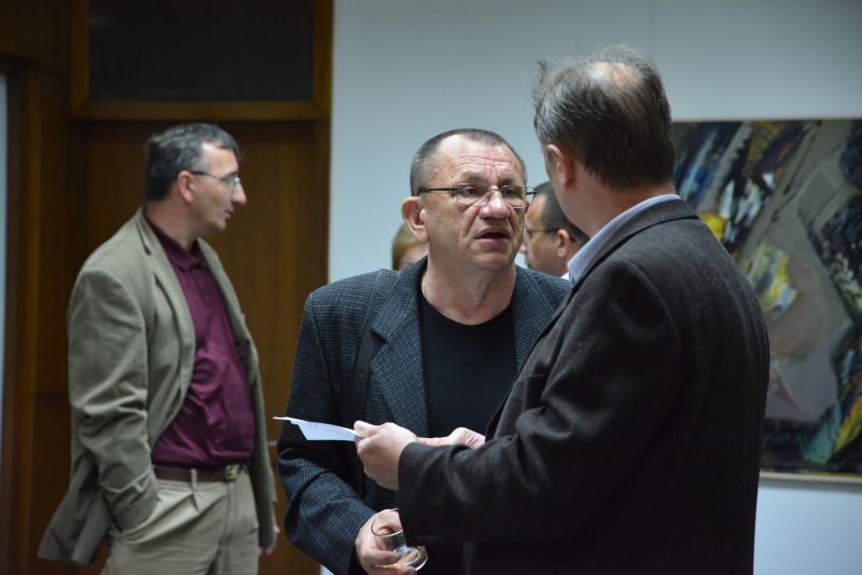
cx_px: 431
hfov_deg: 19.5
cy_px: 288
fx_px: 2513
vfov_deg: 13.0
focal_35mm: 105
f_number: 5
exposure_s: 1/160
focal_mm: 105
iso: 5000
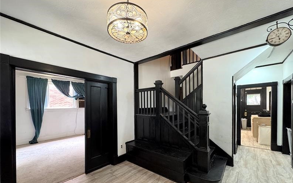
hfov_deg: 101.4
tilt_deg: -1.4
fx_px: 120
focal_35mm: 15
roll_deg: +0.8
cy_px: 106
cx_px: 148
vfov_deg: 74.3
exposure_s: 1/60
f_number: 2.2
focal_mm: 2.22
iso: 250
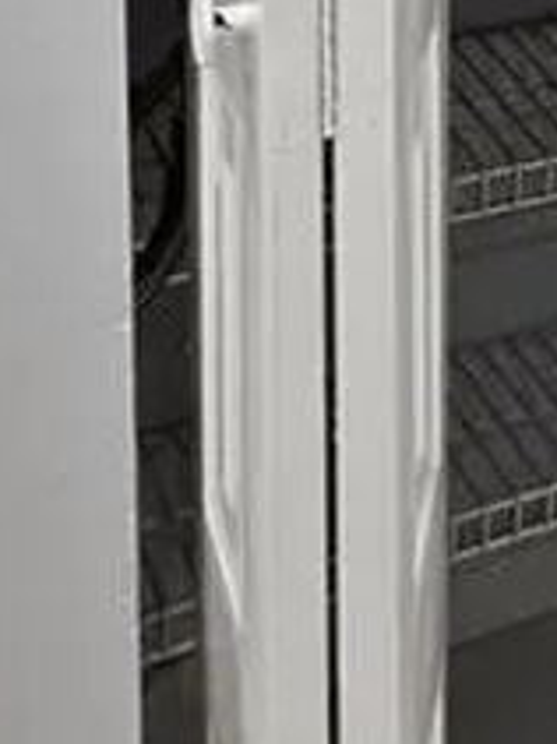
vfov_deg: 19.7
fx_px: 1804
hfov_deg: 11.6
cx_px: 1590
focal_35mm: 84
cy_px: -421
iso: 200
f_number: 2.2
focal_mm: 2.2
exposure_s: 1/60
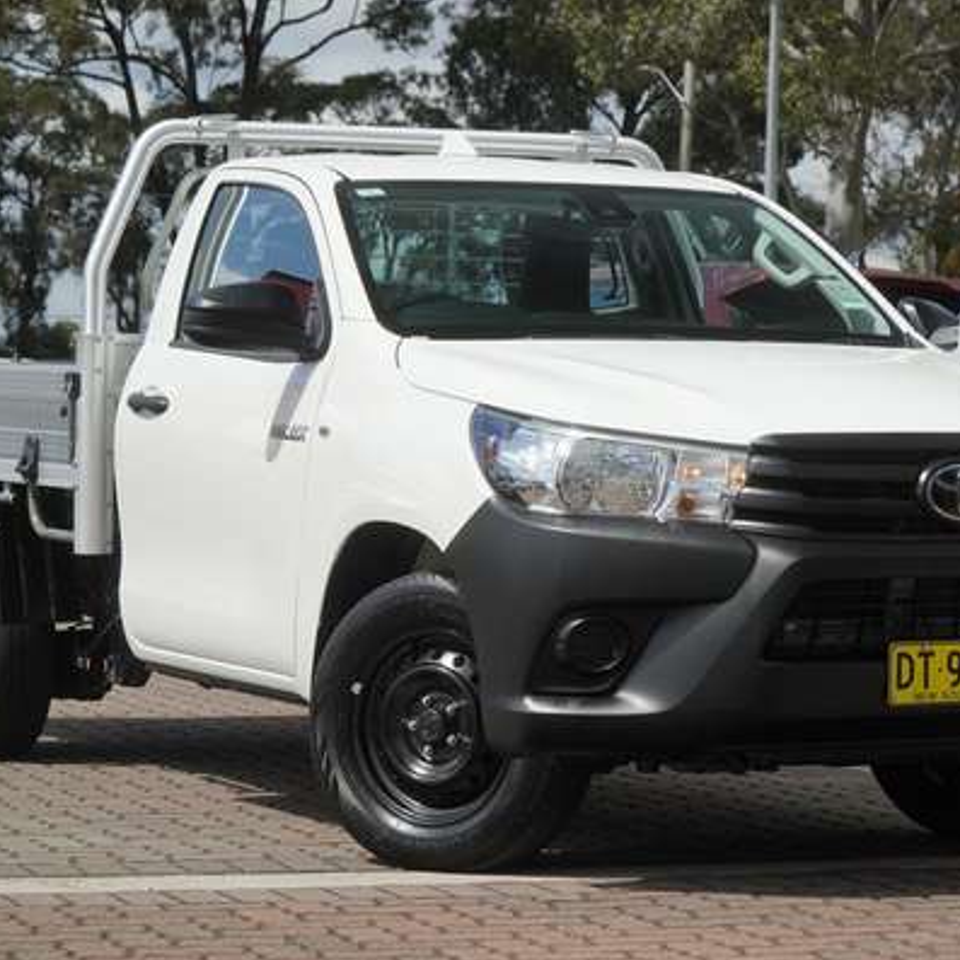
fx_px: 3566
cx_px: 503
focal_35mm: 114
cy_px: 481
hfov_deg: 15.3
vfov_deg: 15.3
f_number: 7.1
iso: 800
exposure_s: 1/2000
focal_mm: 59
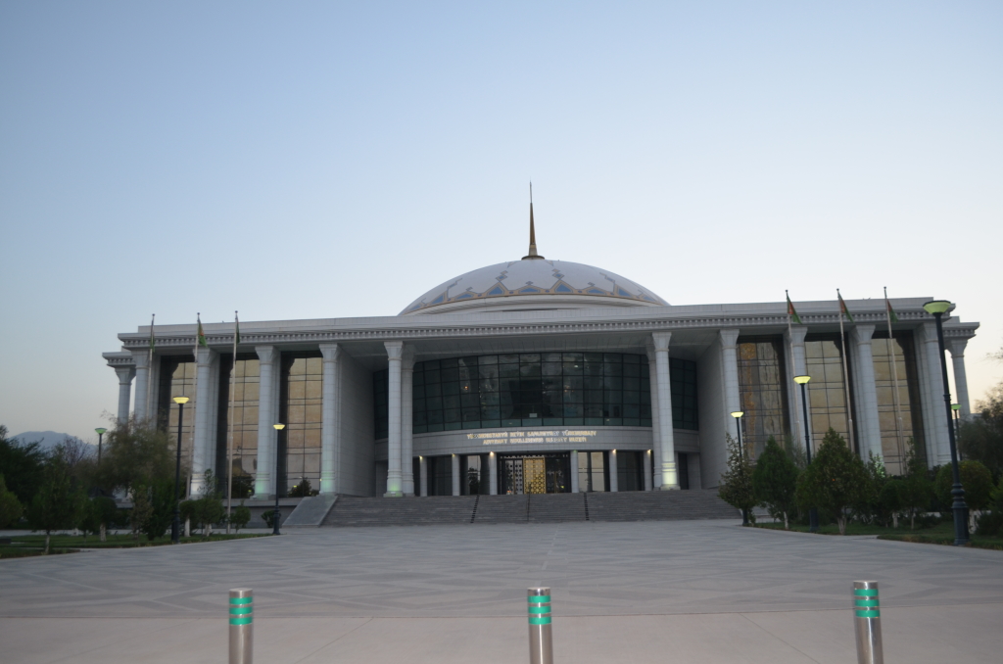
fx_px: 834
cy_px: 332
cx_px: 502
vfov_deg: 43.4
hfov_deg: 62.0
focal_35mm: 30
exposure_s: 1/125
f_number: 3.8
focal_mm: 20
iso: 360
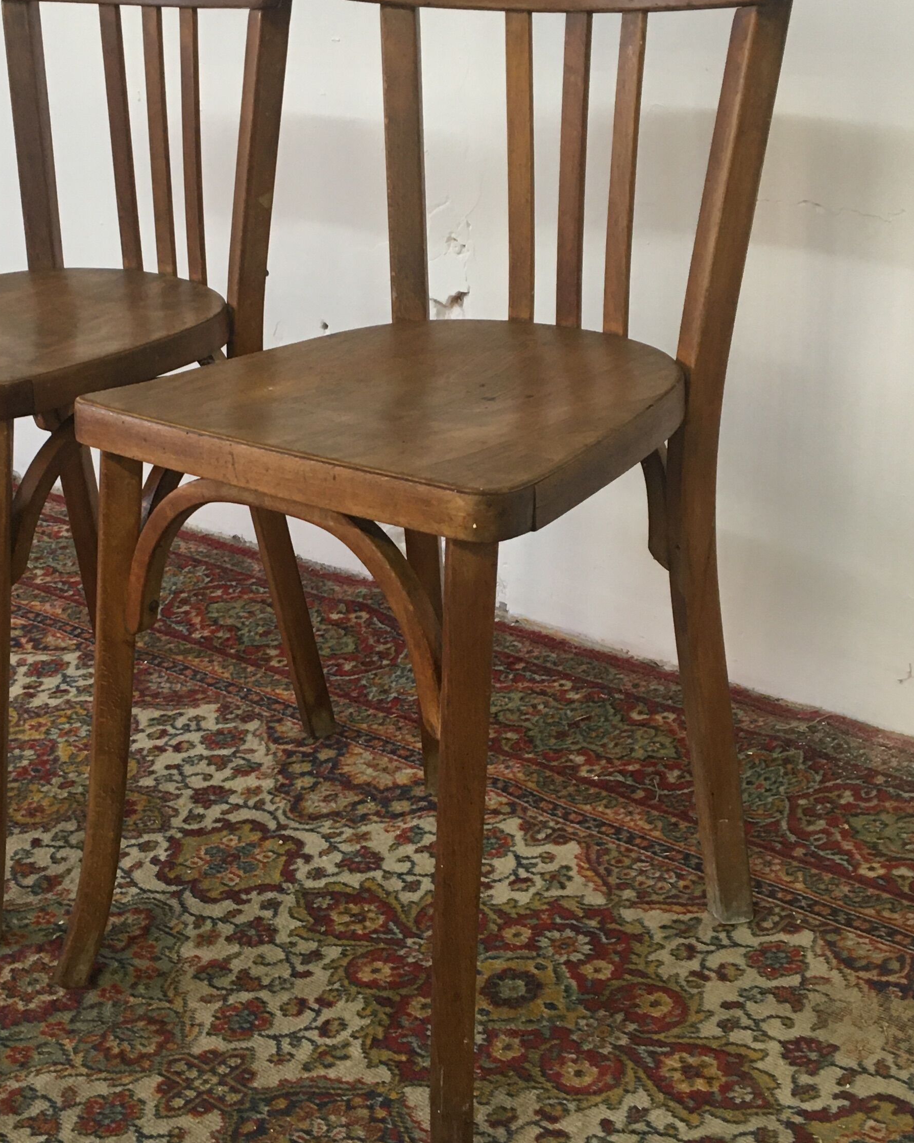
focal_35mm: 51
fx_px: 1725
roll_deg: +4.1
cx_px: 292
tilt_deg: -21.4
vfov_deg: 36.7
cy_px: 554
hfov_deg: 29.4
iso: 125
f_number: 2.2
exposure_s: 1/33
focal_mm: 4.15
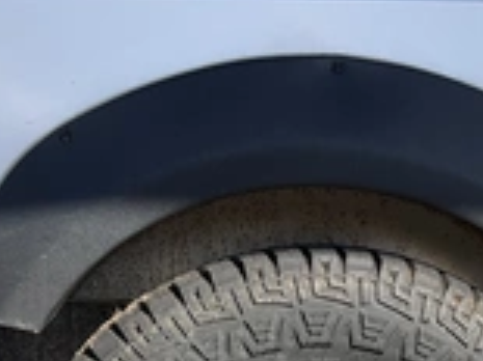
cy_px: 454
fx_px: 1046
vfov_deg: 18.4
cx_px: 374
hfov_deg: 25.6
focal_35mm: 75
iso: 25
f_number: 1.8
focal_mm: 3
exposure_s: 1/912
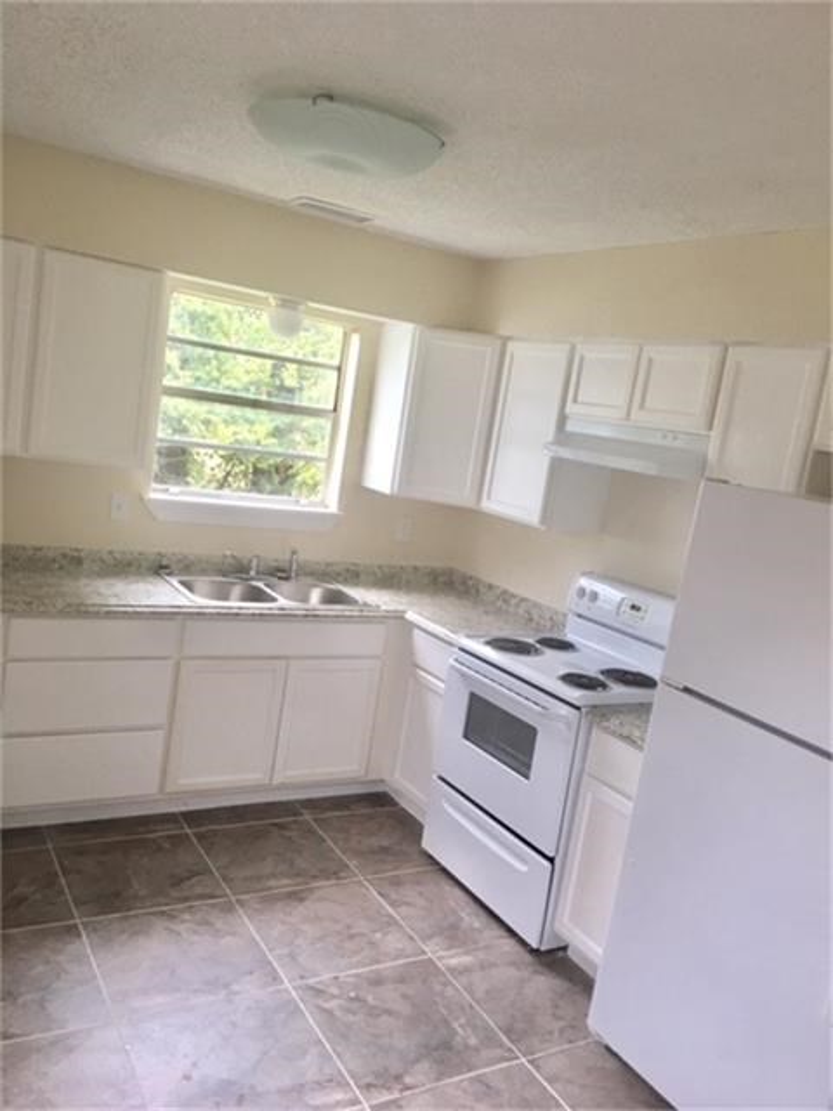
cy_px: 556
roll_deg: -7.9
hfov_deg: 48.2
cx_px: 416
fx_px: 930
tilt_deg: -7.3
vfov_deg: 61.7
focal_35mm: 29
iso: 32
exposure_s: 1/30
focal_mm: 4.15
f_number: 2.2
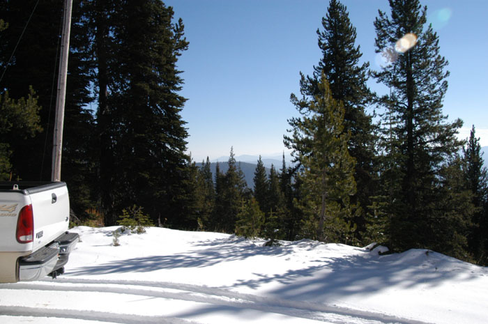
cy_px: 162
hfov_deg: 53.2
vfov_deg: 36.8
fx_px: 487
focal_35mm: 36
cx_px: 244
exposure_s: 1/640
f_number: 13
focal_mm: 24
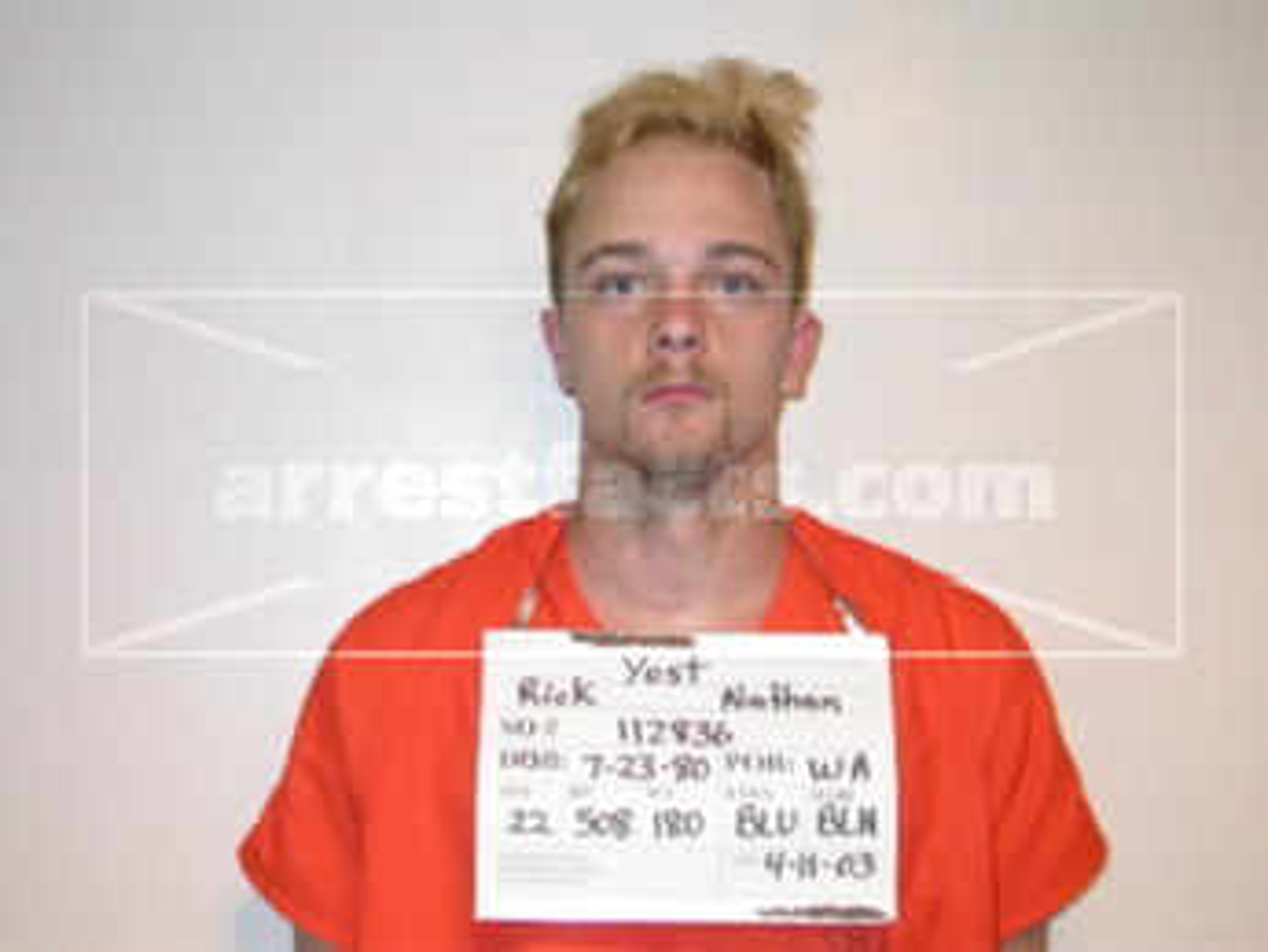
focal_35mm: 58
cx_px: 634
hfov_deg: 33.2
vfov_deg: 25.2
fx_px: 2125
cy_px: 476
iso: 100
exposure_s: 1/60.3
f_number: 3
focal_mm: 12
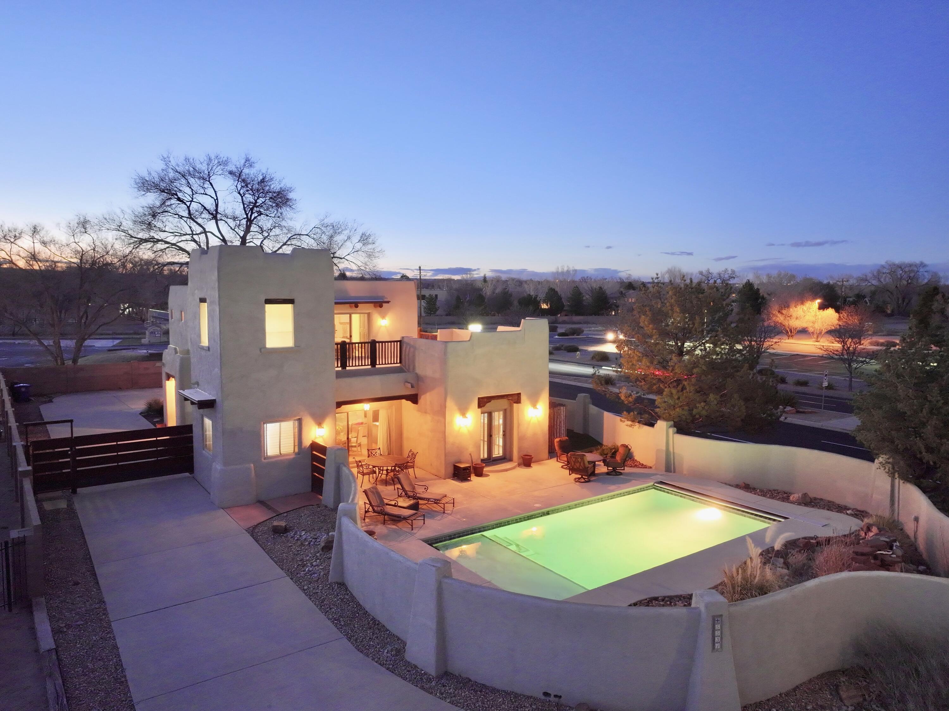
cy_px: 356
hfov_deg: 71.6
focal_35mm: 24
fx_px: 658
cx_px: 474
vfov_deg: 56.8
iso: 1200
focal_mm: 12.29
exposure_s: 1/4
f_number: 2.8
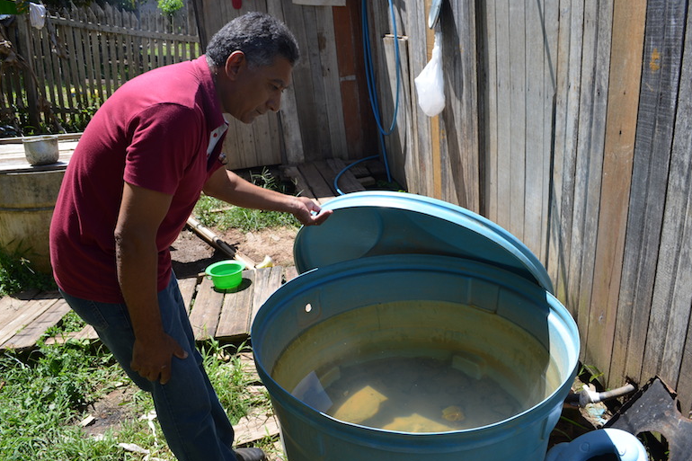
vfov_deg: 46.4
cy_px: 229
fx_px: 538
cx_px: 346
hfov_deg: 65.5
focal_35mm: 28
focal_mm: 18
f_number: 8
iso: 160
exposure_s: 1/250
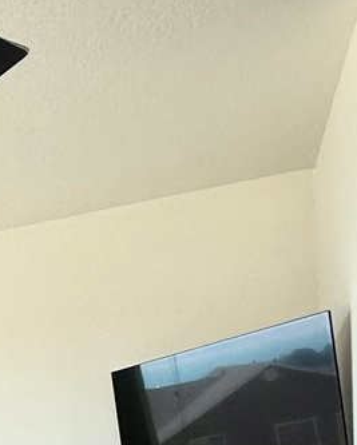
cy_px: 541
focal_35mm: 63
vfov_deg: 26.5
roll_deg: +1.0
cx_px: -297
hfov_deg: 18.5
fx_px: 831
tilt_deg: +1.7
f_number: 2.2
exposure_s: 1/390
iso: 64
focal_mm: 2.22
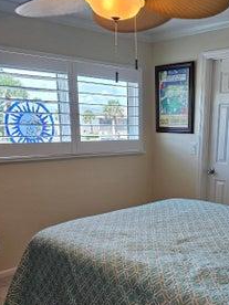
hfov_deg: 35.3
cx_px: 168
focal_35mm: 40
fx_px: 353
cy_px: 213
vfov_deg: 45.8
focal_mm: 6.3
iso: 100
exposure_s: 1/120
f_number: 1.7
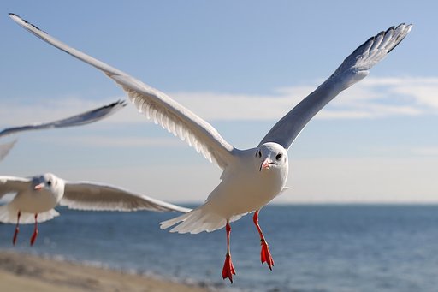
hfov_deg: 37.9
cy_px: 146
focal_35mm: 52
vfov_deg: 25.7
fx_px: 639
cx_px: 219
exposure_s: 1/1500
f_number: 4.5
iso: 100
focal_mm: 35
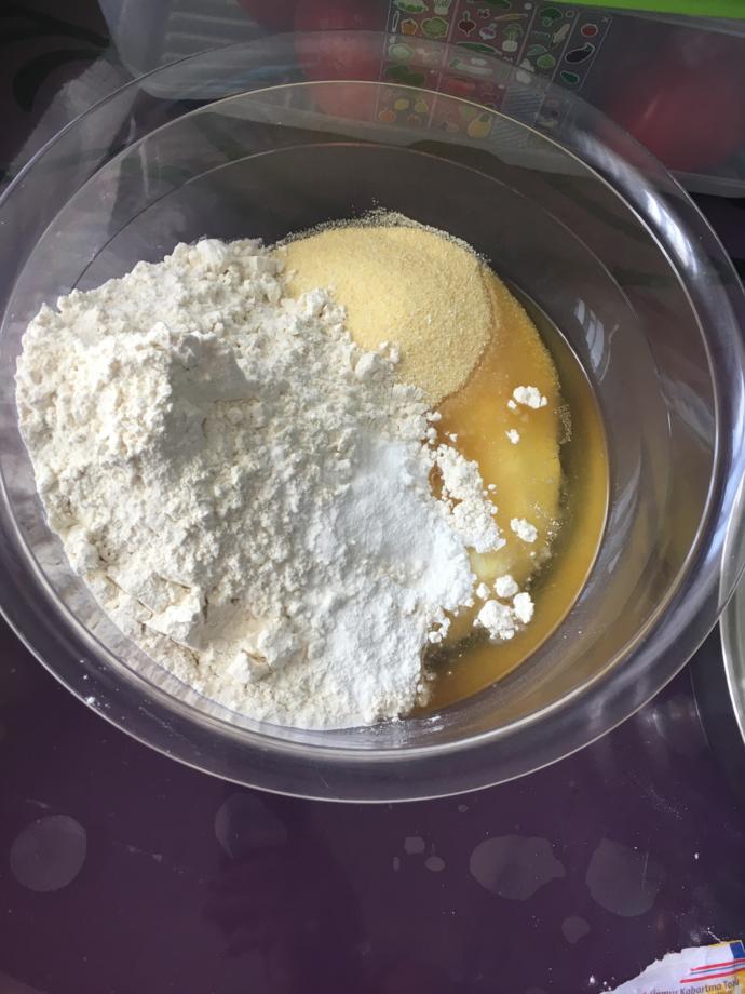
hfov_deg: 48.2
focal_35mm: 29
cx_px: 372
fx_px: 832
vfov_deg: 61.7
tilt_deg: -72.0
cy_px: 497
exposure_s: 1/33
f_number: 2.2
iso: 32
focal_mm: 4.15
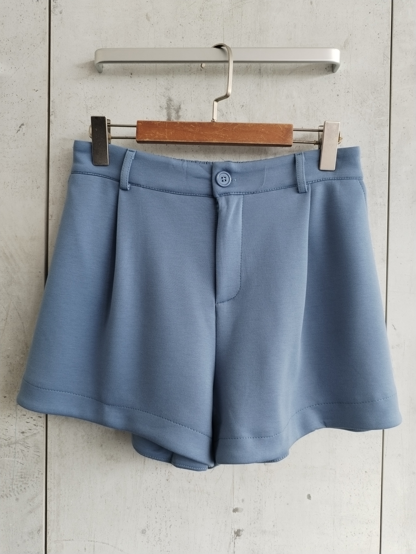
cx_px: 208
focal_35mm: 29
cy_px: 277
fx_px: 465
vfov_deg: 61.7
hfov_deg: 48.2
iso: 199
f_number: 1.8
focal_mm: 4.75
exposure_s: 1/100
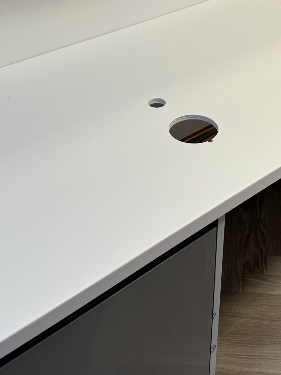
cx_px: 200
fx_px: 552
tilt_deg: -34.5
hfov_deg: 28.3
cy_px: 118
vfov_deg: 37.0
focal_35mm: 51
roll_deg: -1.6
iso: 100
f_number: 1.78
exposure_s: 1/100
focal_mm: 6.86
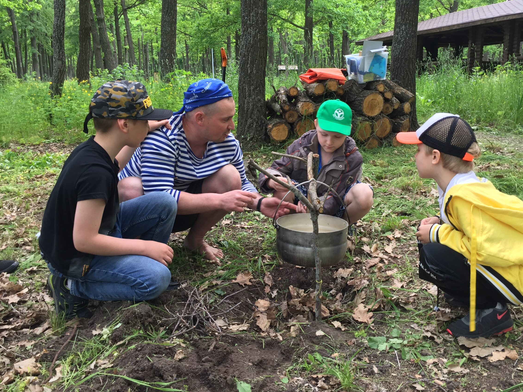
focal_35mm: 33
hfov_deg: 55.3
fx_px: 499
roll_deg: -1.4
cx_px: 282
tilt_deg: -10.0
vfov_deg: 42.9
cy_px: 172
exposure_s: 1/50
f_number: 2.2
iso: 40
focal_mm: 4.15
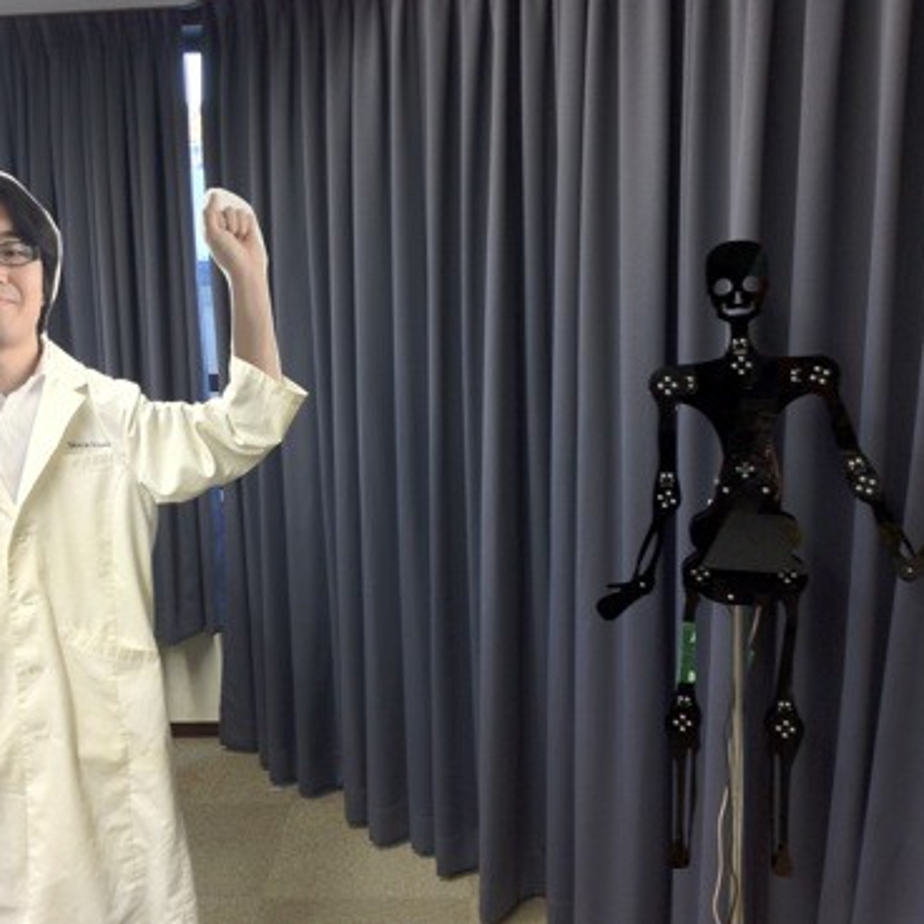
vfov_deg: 40.0
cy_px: 466
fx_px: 1268
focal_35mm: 42
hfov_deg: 39.9
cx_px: 382
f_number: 2.4
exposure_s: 1/20
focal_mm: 4.28
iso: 64
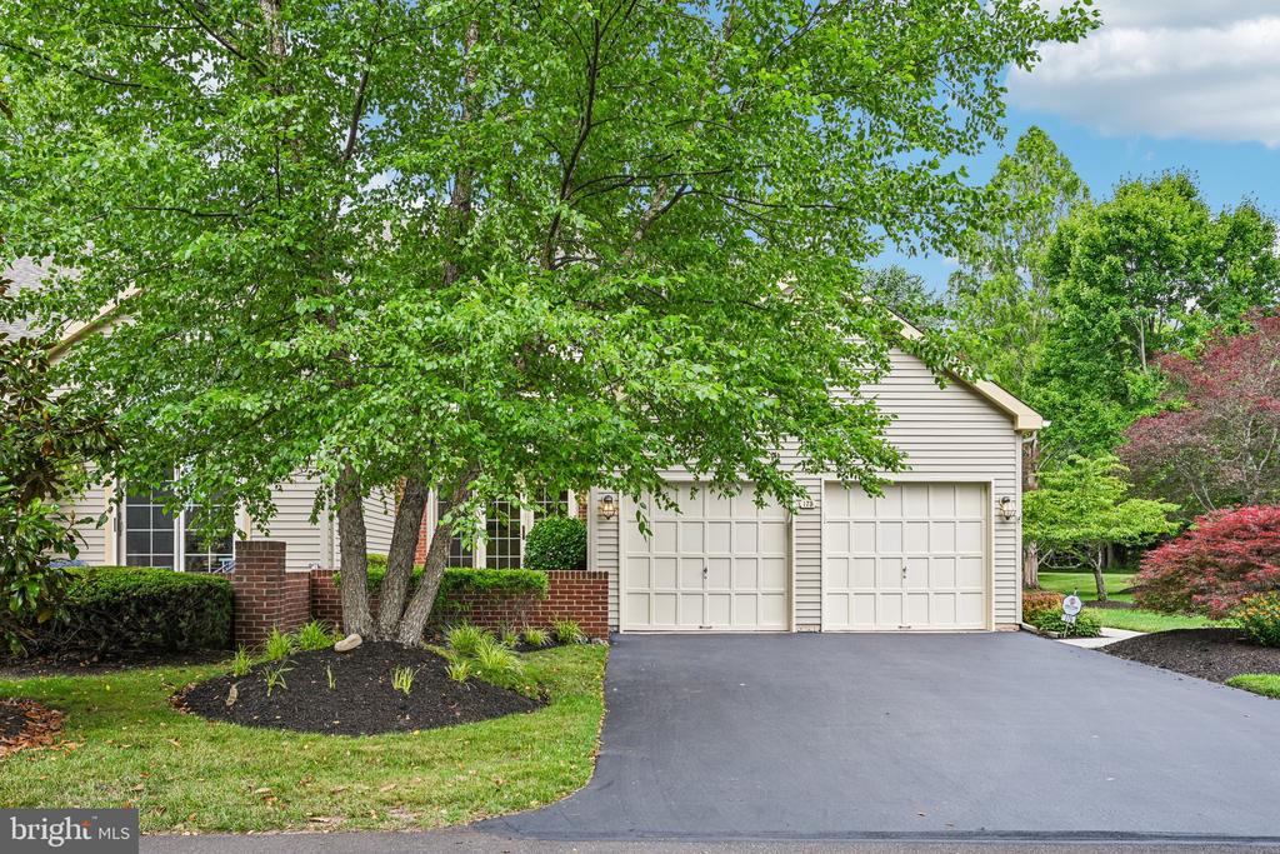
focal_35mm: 26
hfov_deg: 69.4
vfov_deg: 49.6
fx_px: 925
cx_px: 640
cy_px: 427
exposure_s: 1/500
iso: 800
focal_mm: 26
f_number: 8
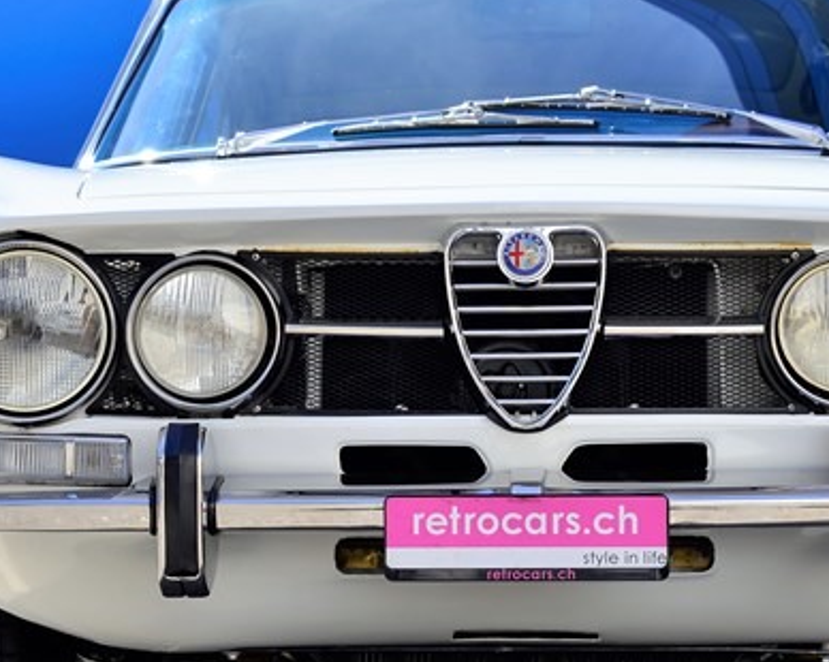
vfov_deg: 8.5
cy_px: 329
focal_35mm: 181
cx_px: 502
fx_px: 4439
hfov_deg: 10.7
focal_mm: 78
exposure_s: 1/200
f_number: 8
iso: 160
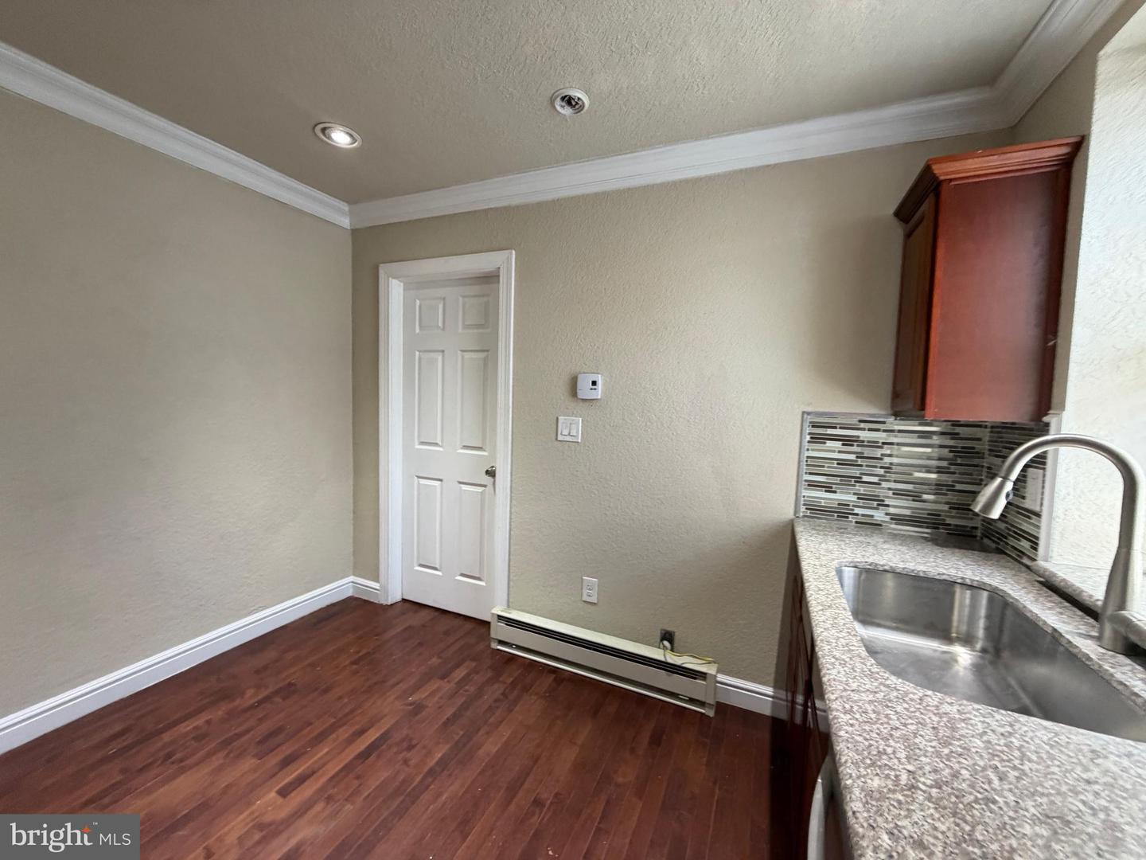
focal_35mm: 14
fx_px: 463
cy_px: 430
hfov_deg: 102.1
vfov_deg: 85.7
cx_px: 573
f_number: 2.2
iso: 320
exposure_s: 1/120
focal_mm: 2.22
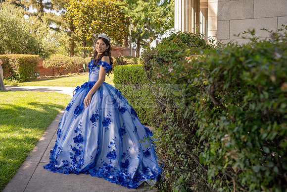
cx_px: 144
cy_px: 96
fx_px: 279
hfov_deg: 54.4
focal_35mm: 35
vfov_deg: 37.9
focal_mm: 35
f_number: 4.5
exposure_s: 1/125
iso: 64
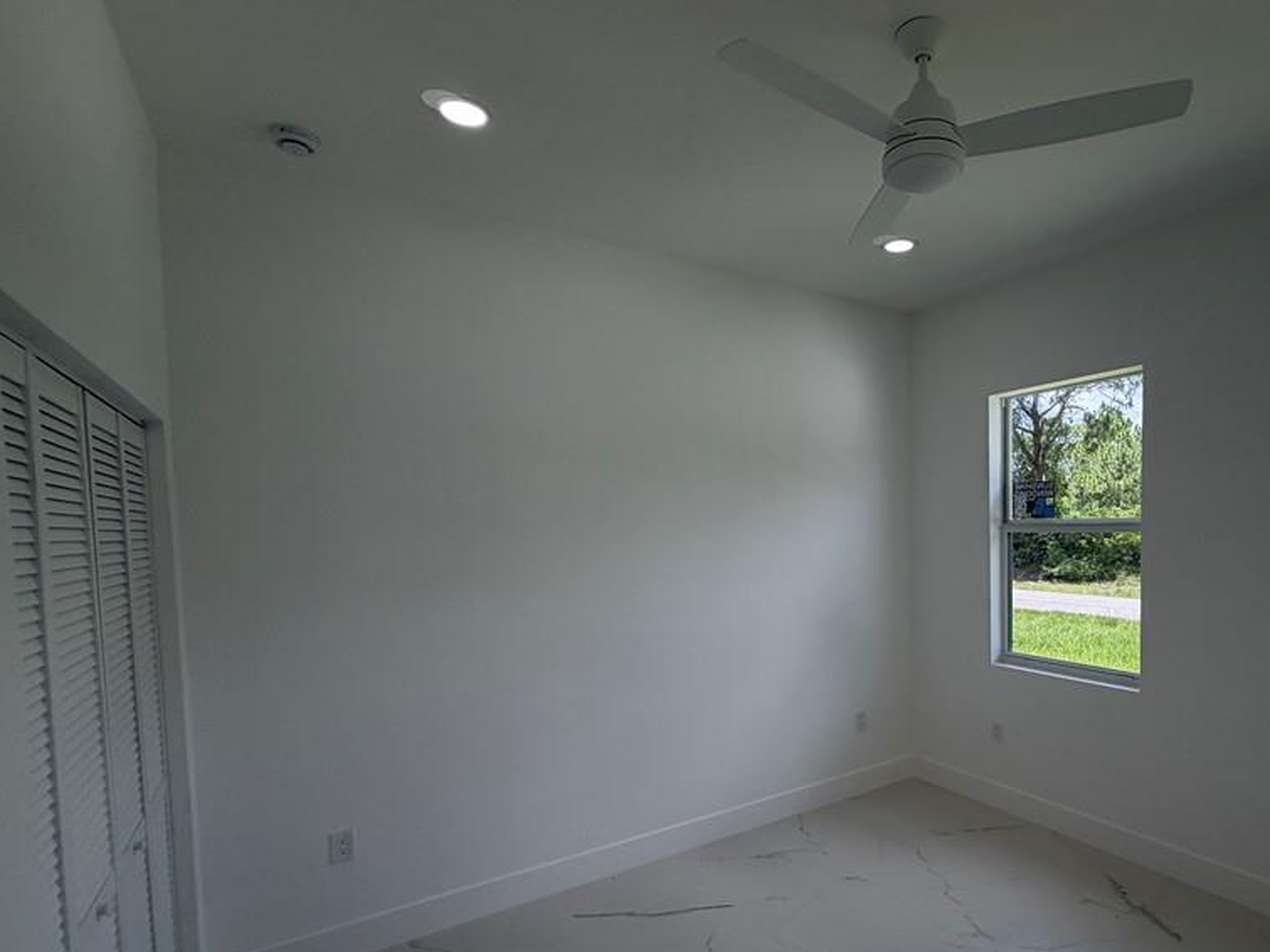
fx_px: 697
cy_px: 558
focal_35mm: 19
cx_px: 806
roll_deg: +1.2
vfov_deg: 68.2
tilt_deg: -3.1
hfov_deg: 82.8
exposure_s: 1/231
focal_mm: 2.22
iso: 50
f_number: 2.2
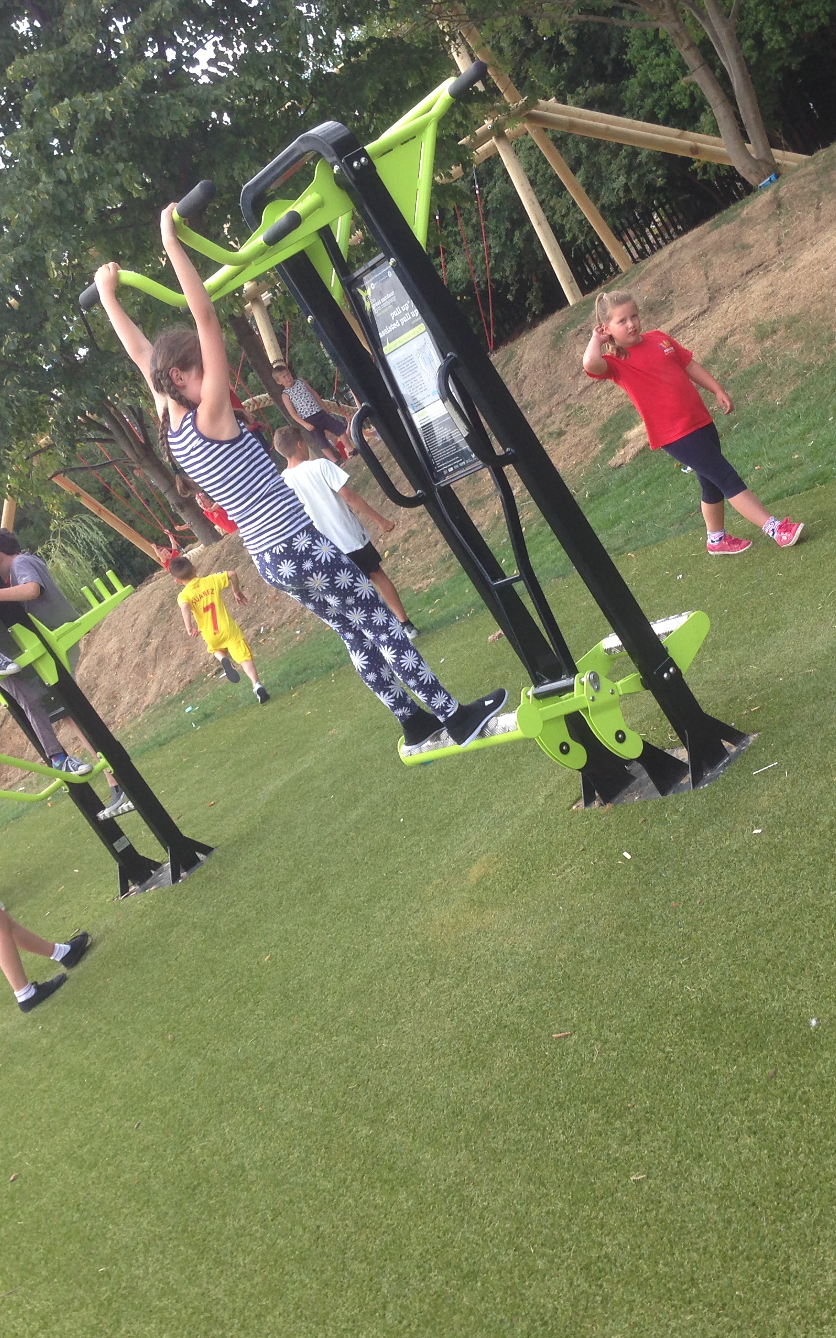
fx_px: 1713
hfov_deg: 27.4
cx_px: 447
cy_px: 671
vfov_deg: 42.6
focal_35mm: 47
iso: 50
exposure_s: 1/433
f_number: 2.4
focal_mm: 4.12
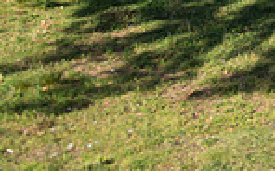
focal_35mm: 104
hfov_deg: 17.9
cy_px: -103
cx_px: 412
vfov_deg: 11.9
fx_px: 778
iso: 200
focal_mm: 26
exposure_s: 1/2500
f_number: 2.8
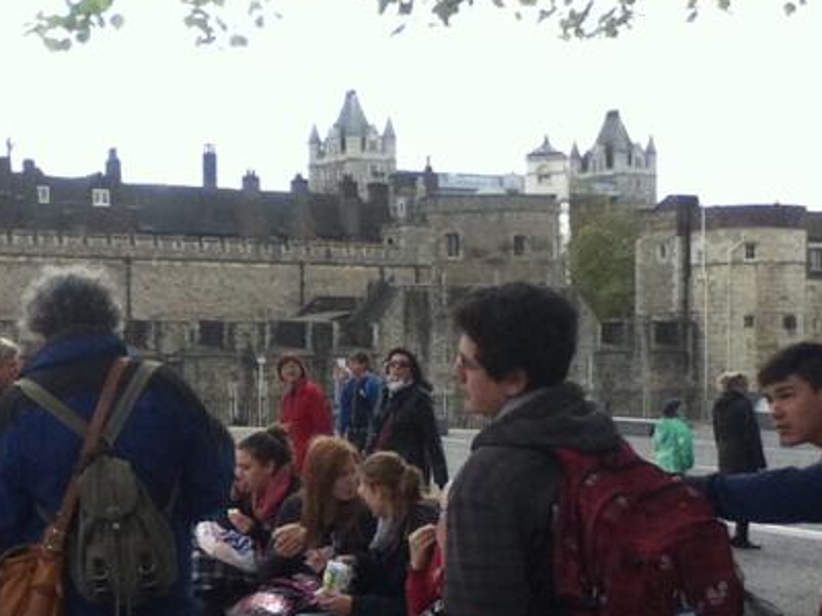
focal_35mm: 52
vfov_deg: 27.9
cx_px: 195
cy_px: 409
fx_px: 1235
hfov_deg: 35.9
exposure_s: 1/741
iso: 80
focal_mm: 3.85
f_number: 2.4
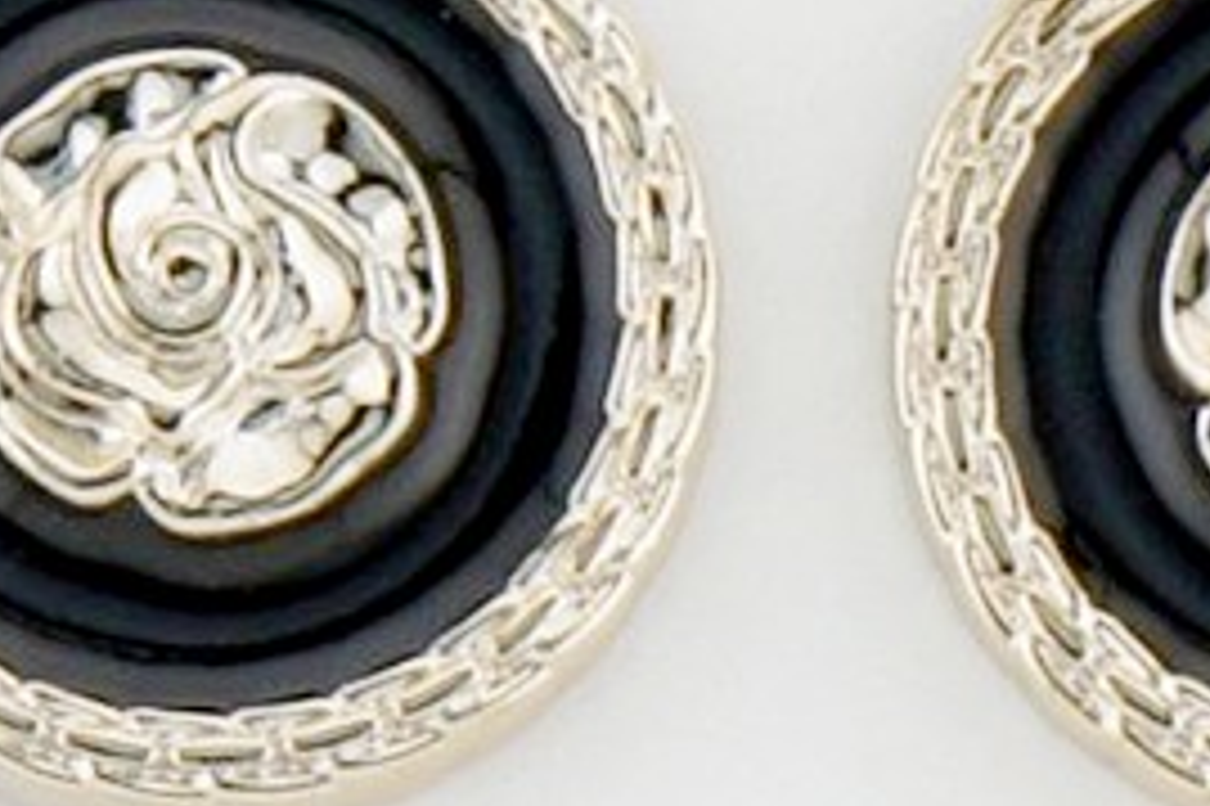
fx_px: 9103
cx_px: 823
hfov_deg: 7.6
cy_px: 986
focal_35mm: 271
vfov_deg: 5.0
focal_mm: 54
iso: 200
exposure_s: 1/250
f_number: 9
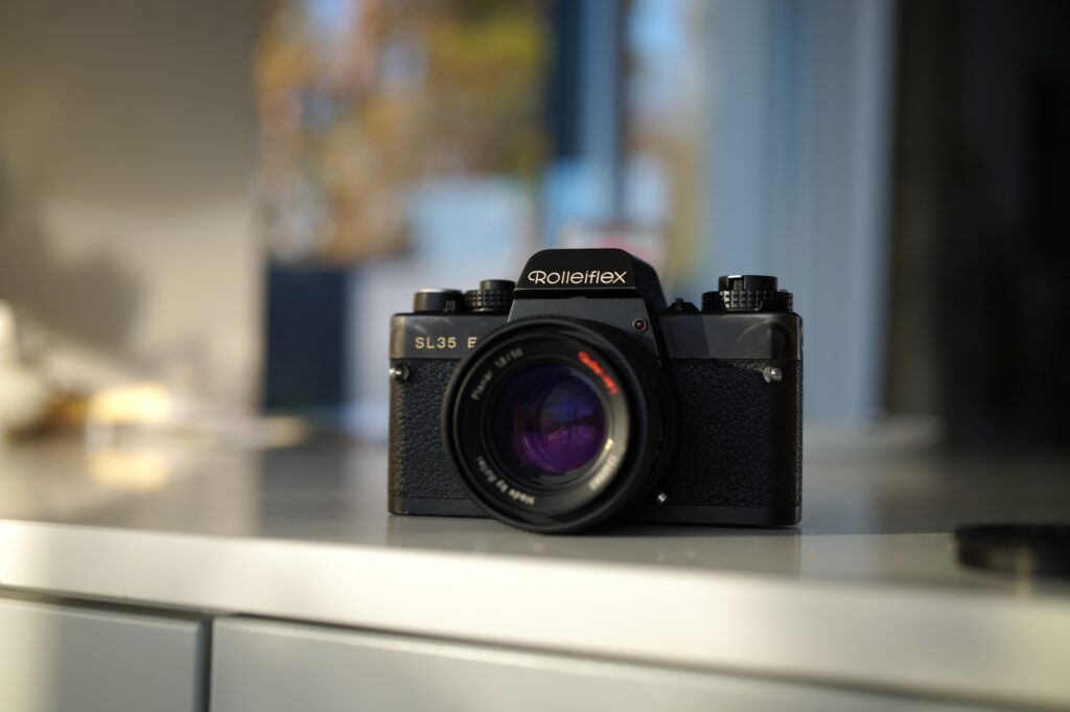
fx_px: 1485
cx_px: 535
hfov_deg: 39.6
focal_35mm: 50
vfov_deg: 26.9
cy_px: 356
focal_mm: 50
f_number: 3.2
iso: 100
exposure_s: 1/400
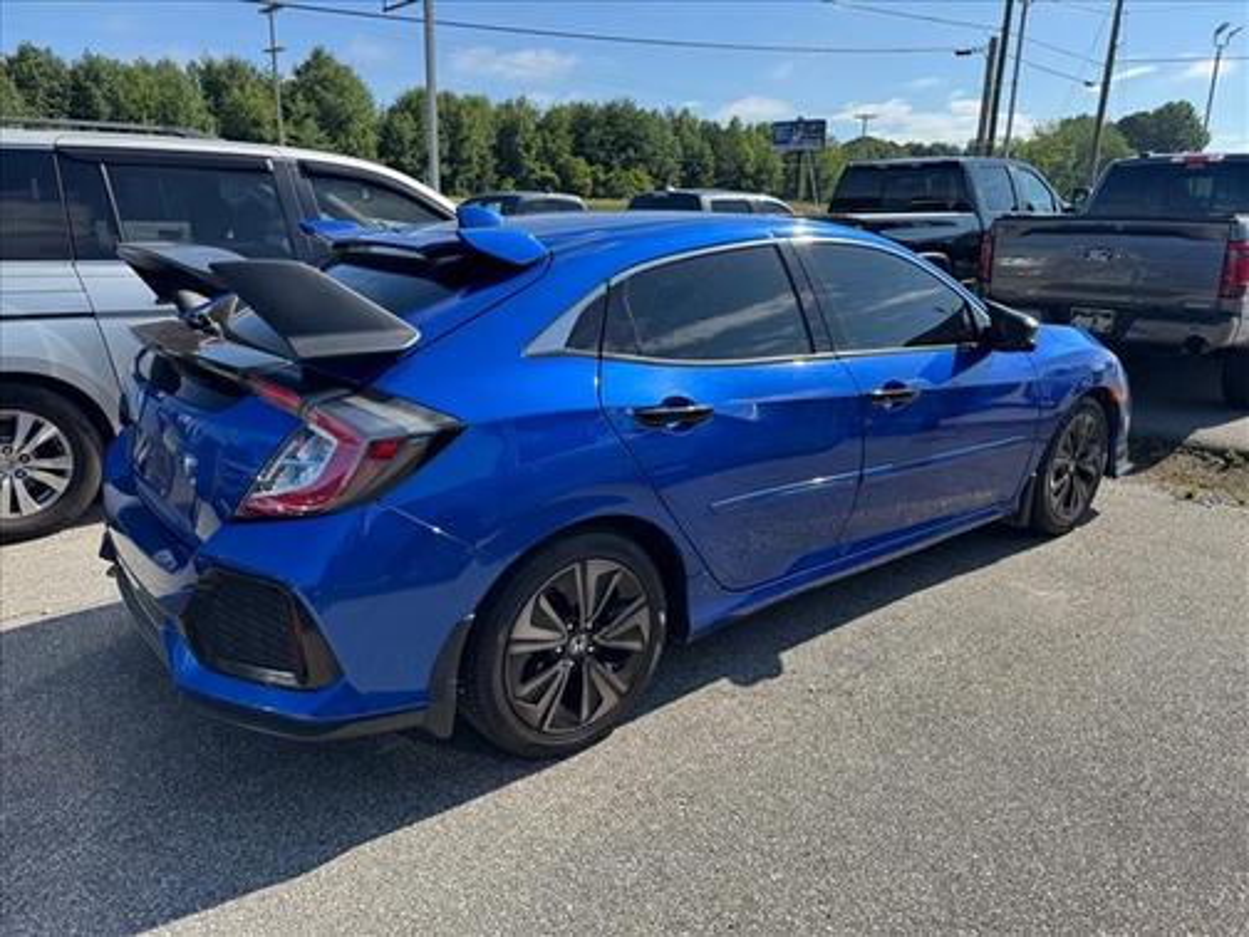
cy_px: 468
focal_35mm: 24
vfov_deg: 56.8
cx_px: 624
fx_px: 866
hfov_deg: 71.6
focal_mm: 6.76
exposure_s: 1/2252
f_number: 1.78
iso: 80
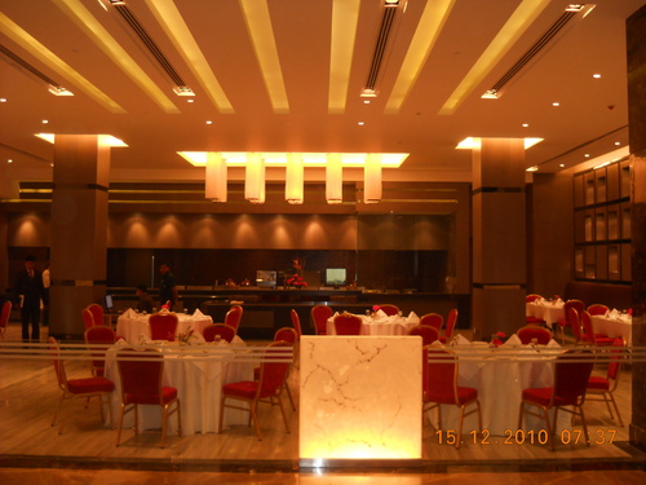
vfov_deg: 35.1
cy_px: 242
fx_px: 765
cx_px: 323
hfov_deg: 45.8
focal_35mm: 41
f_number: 3.1
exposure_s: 1/30
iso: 200
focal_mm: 6.72
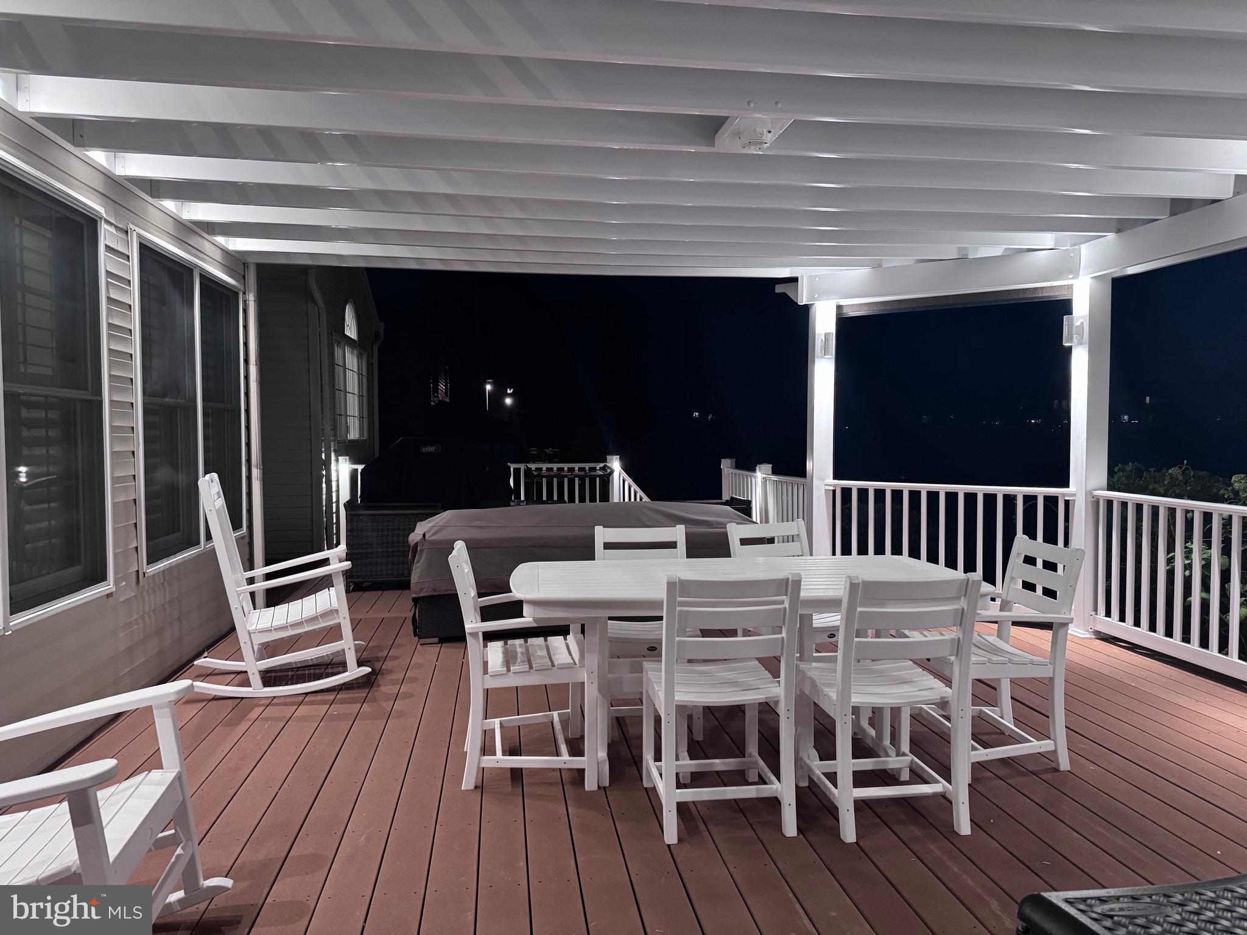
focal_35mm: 24
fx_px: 865
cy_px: 468
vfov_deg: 56.8
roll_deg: +0.4
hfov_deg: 71.6
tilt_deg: -2.9
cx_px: 624
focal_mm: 6.76
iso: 640
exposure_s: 1/40
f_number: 1.78
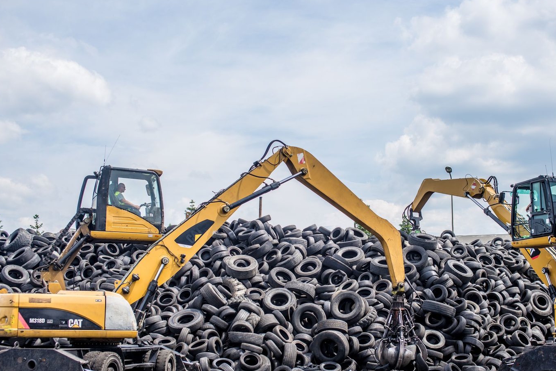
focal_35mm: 59
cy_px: 203
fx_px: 911
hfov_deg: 33.9
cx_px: 318
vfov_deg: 23.0
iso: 80
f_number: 3.5
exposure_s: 1/1000
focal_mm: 50
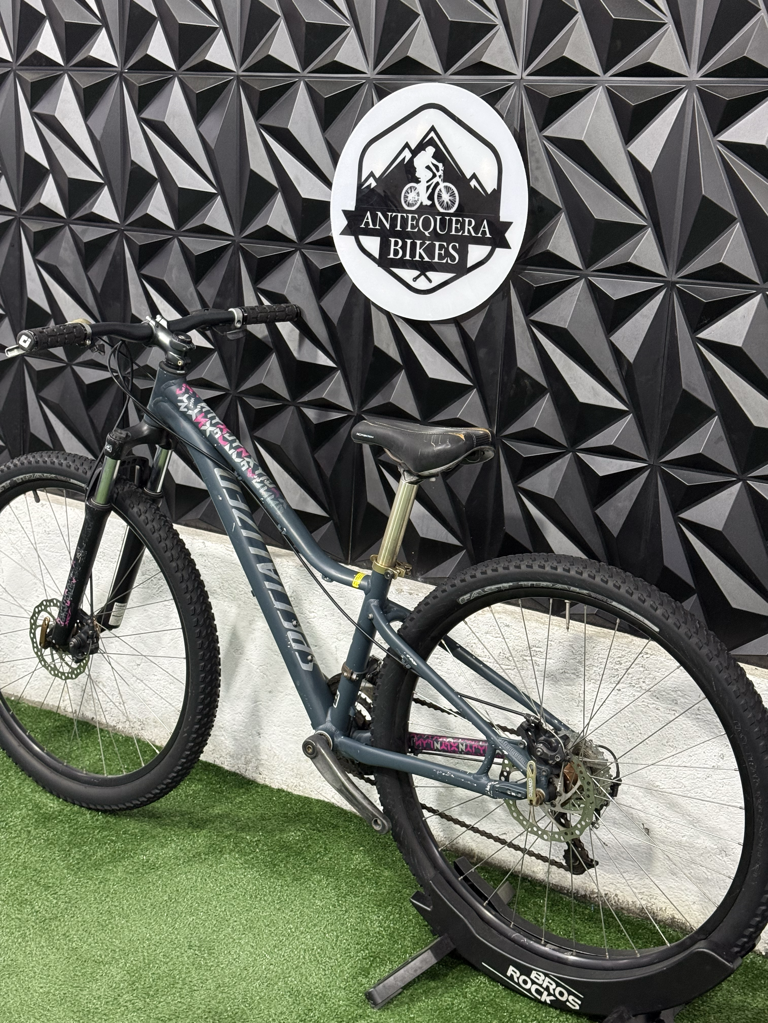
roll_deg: -4.5
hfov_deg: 30.3
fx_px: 1420
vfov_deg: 39.7
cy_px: 512
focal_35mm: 48
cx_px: 384
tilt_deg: -12.4
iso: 250
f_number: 1.78
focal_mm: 6.76
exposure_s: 1/60
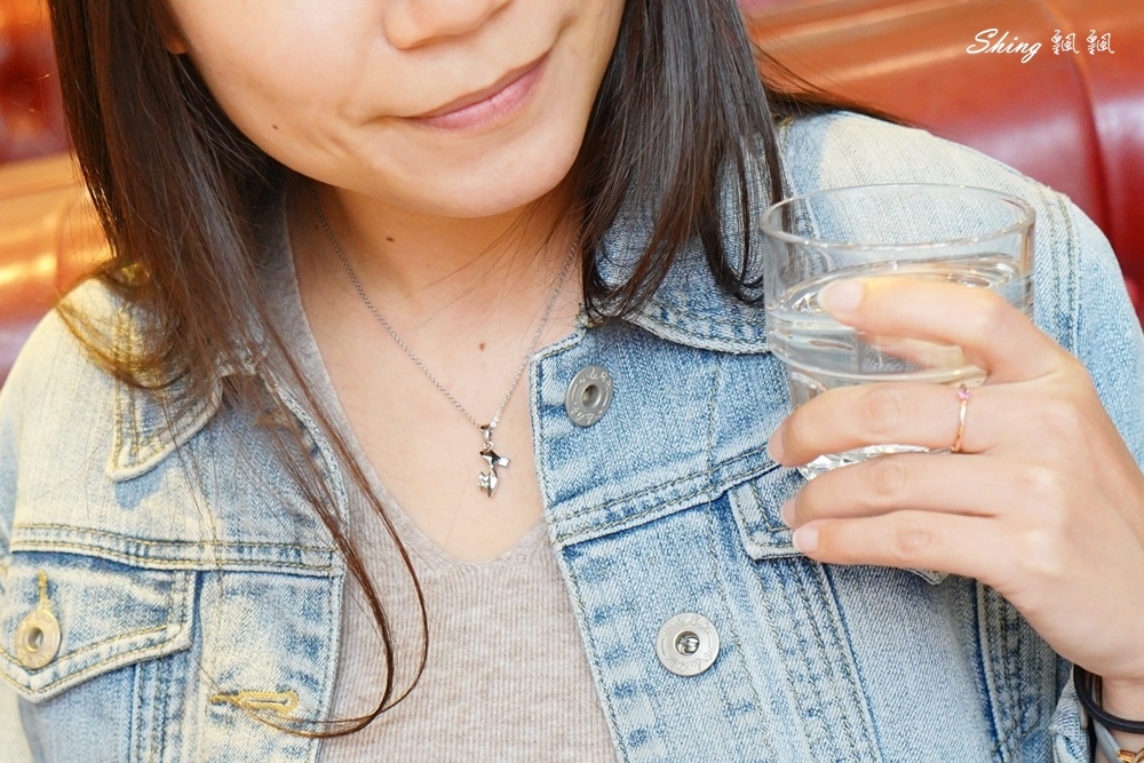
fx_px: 1367
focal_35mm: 43
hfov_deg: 45.4
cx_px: 572
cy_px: 382
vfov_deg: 31.2
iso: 1600
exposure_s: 1/40
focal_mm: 43
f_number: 4
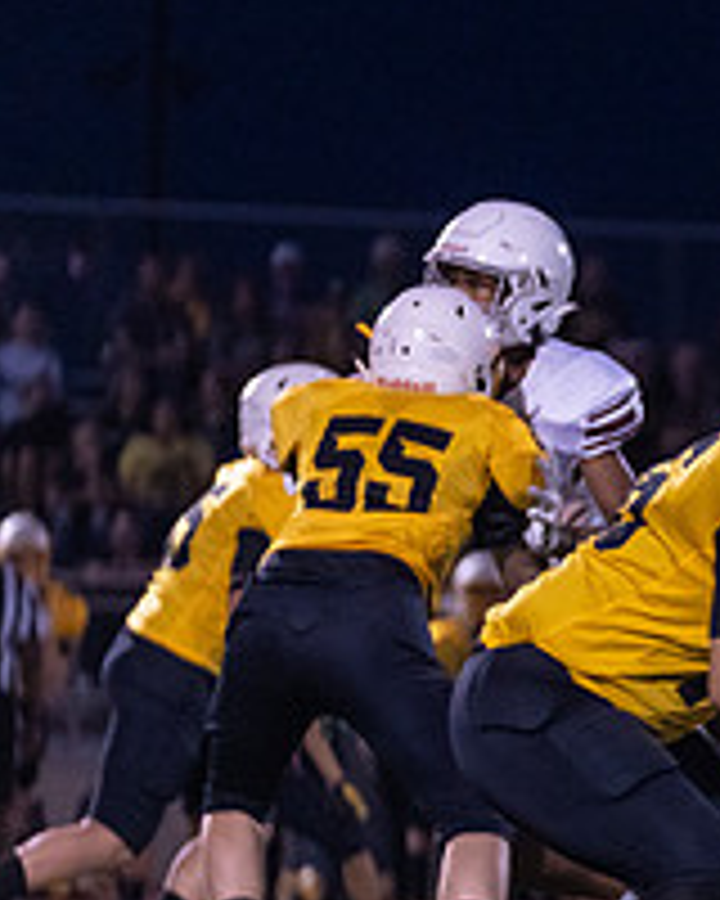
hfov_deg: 3.6
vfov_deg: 4.5
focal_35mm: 433
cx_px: 1307
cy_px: 484
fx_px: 11534
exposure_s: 1/1250
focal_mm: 143
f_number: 3.2
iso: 4000
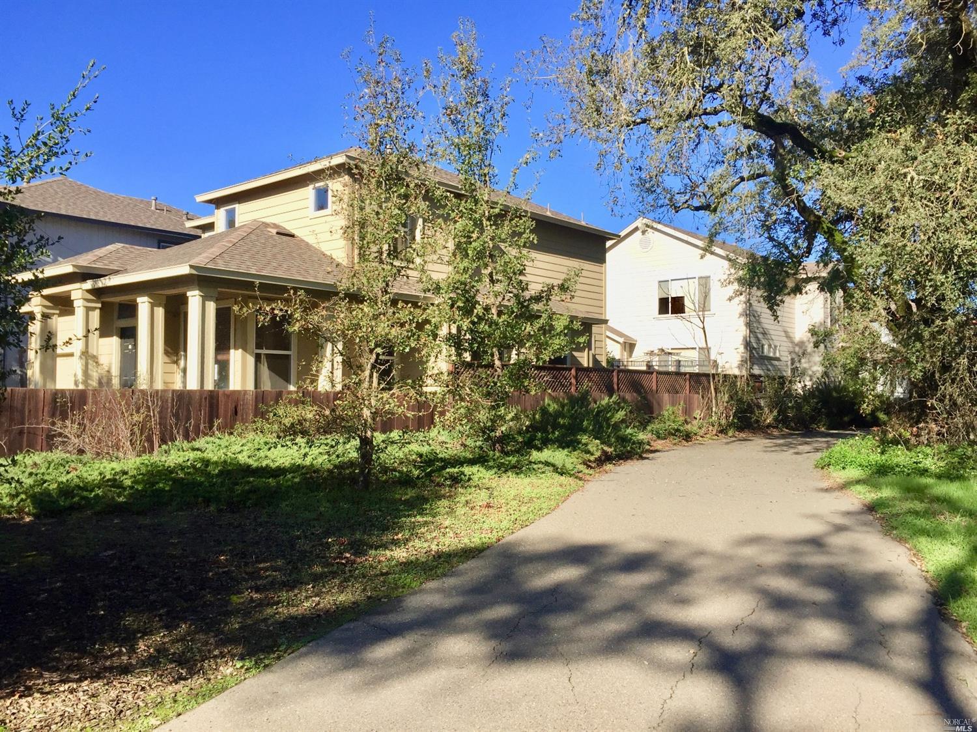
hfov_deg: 61.7
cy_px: 366
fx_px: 818
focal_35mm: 29
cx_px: 488
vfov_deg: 48.2
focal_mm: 4.15
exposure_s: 1/1464
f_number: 2.2
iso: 32
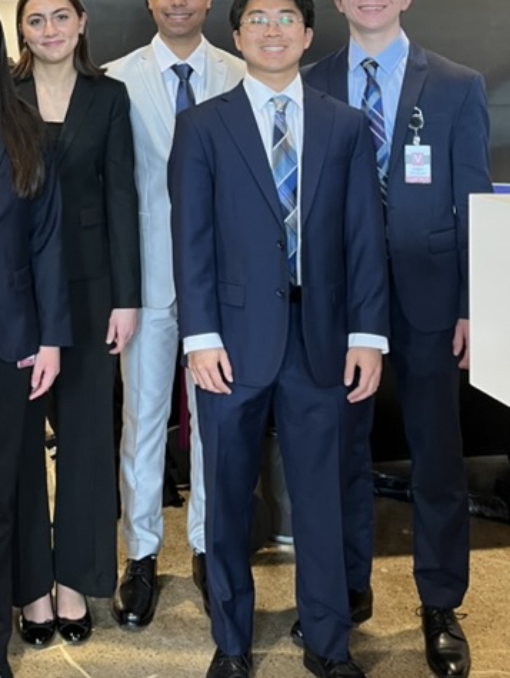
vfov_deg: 32.3
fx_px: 1099
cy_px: 46
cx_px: -29
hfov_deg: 24.6
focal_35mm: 56
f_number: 1.6
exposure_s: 1/60
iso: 125
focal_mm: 5.1
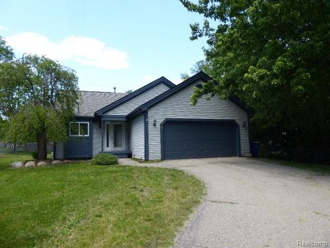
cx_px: 165
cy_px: 124
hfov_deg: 69.4
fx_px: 238
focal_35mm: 25
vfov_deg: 54.9
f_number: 3.3
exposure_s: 1/250
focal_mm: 4.3
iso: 80
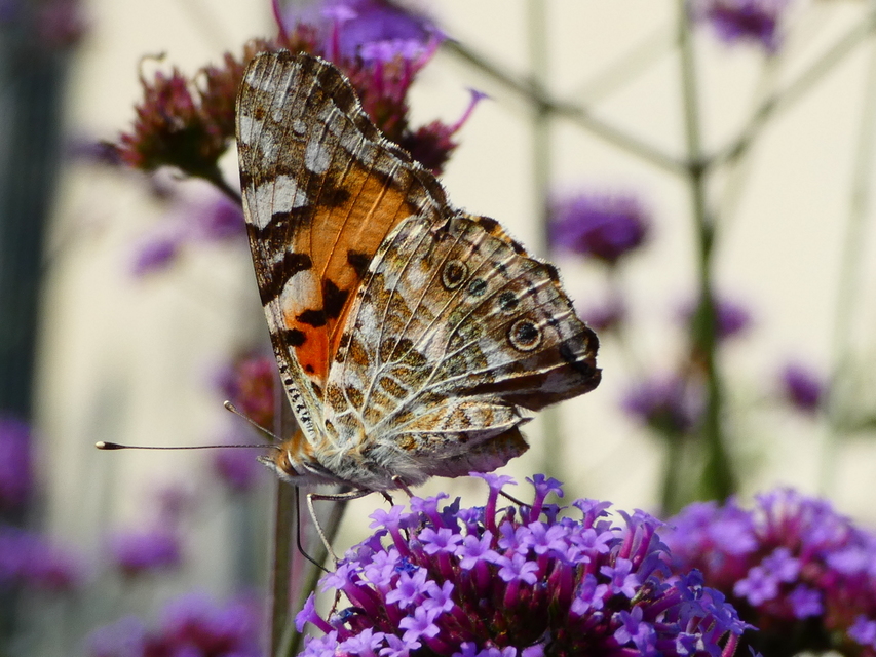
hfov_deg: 12.3
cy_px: 328
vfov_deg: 9.3
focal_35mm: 160
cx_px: 438
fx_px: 4050
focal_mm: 28.8
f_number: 5.4
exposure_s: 1/250
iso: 80
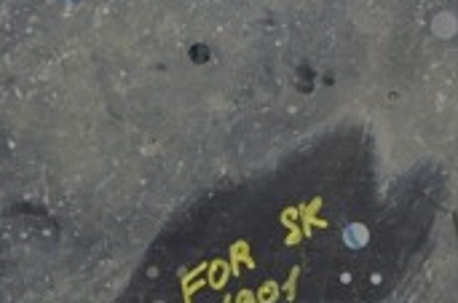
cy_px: 165
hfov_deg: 13.5
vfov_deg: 9.0
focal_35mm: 152
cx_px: 145
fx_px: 1927
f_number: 4
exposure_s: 1/40
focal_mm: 27
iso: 400
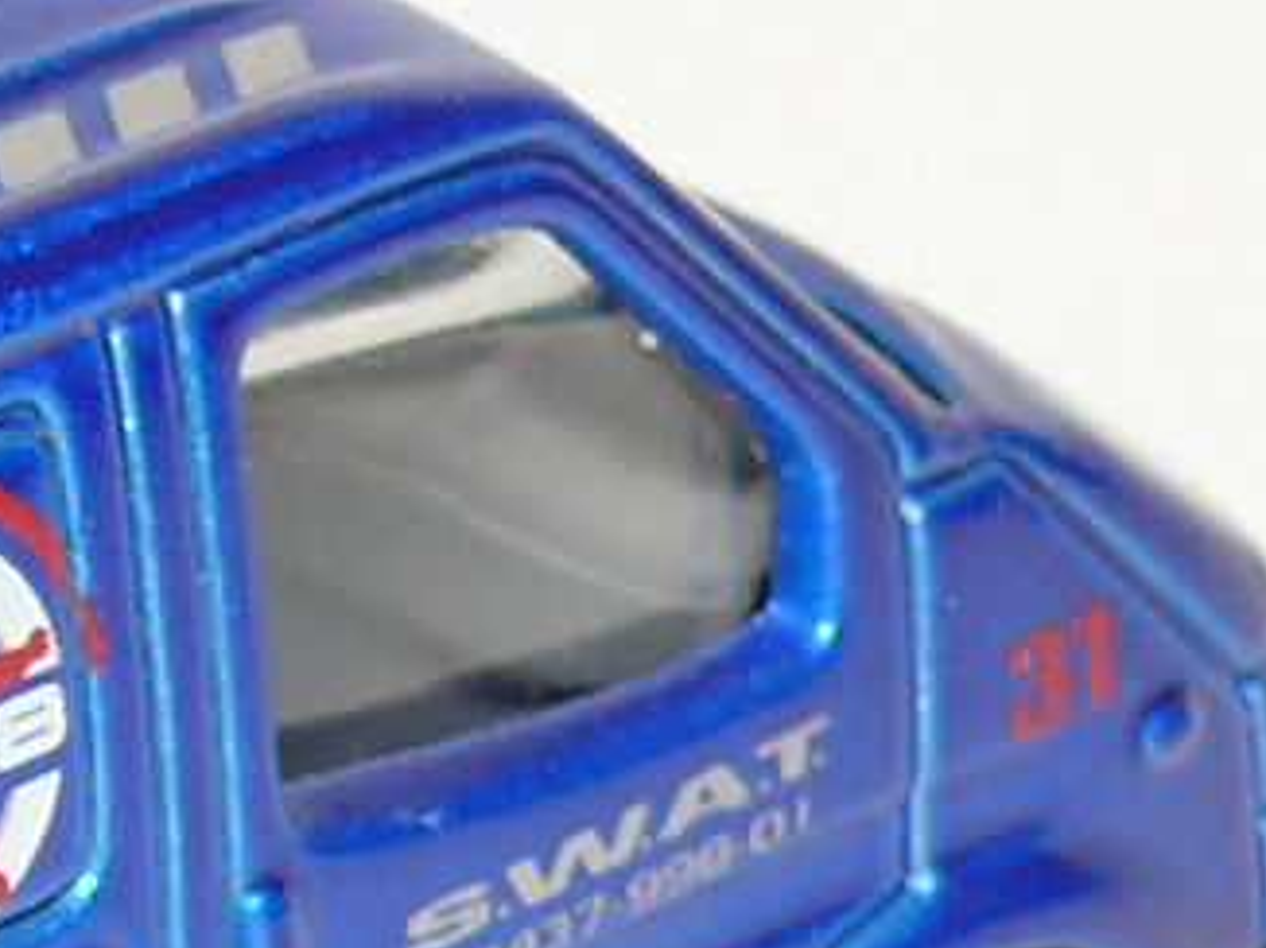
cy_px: 1022
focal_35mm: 427
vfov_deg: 3.5
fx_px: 15605
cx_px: -897
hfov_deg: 4.6
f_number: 4
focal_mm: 12.4
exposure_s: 1/30
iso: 100
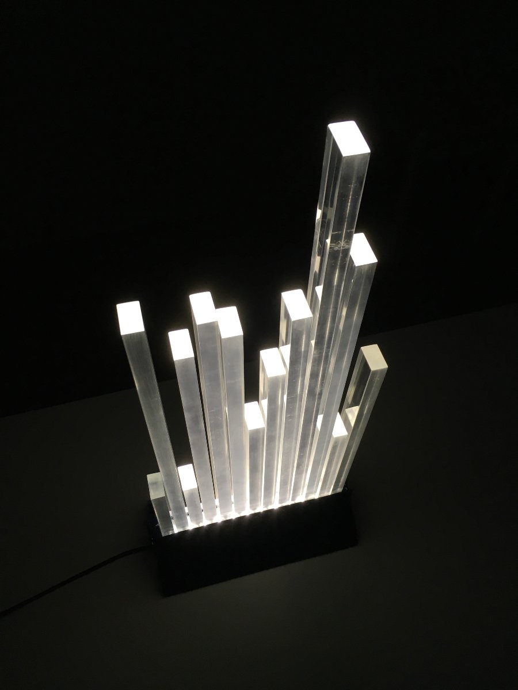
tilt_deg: -54.4
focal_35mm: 29
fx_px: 579
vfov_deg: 61.7
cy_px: 345
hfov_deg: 48.2
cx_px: 259
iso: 32
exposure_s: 1/33
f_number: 2.2
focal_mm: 4.15
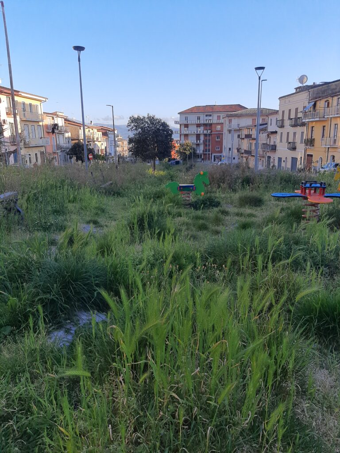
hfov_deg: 51.4
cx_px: 170
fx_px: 354
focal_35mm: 27
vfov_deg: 65.3
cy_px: 226
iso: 40
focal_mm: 3.93
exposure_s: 1/861
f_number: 1.7
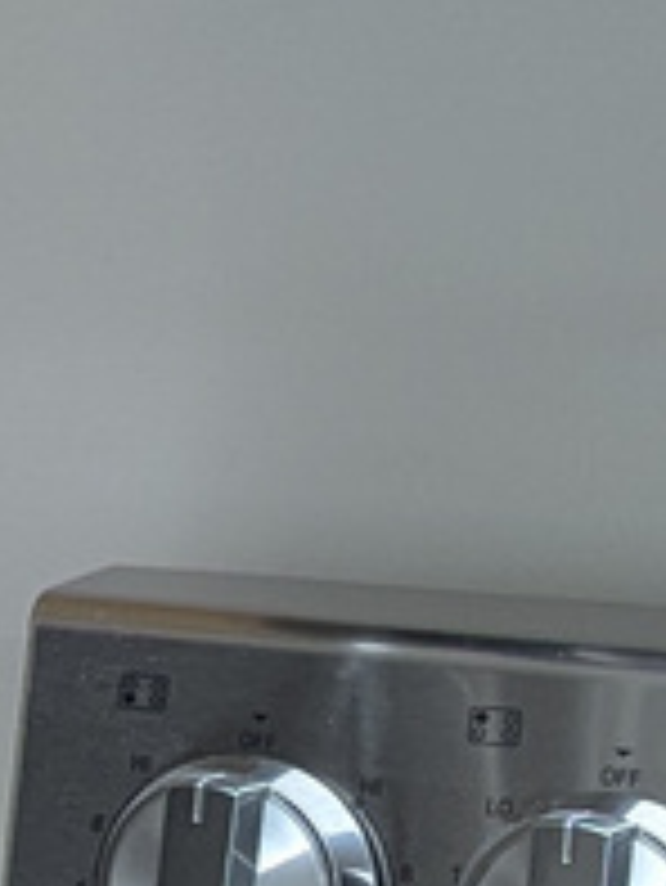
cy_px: 585
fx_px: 4792
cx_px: -1294
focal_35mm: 187
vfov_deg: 10.6
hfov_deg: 7.1
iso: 97
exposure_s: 1/24
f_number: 1.85
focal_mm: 6.81
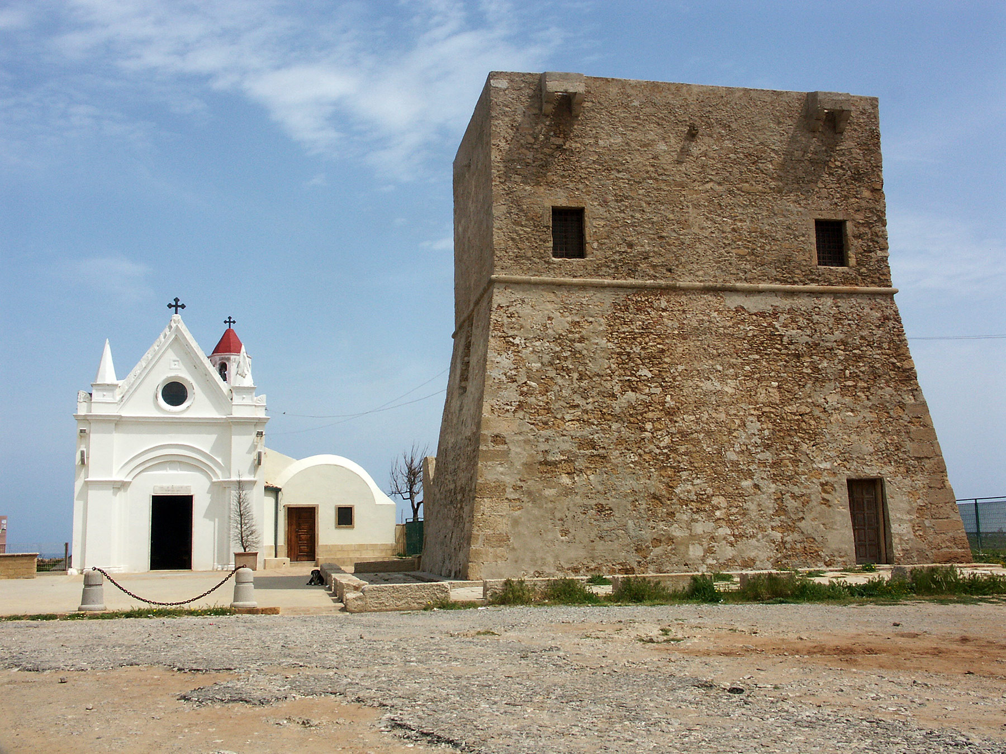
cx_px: 503
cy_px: 377
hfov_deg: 50.1
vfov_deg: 38.7
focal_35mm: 37
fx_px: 1075
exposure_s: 1/500
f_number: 9
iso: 100
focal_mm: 9.61
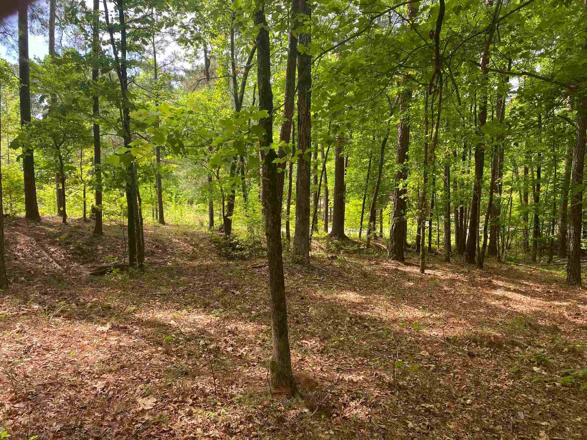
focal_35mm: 26
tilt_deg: -5.3
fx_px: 441
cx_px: 294
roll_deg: -0.2
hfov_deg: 67.3
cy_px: 220
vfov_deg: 53.1
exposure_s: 1/211
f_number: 1.8
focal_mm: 4.25
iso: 32
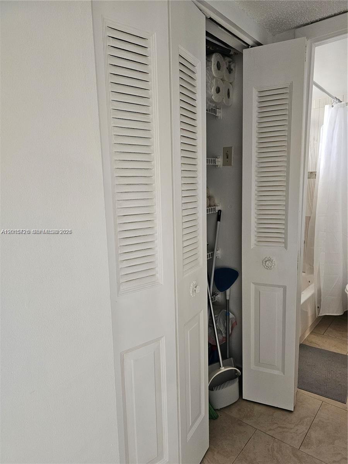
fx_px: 308
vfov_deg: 73.9
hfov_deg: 58.9
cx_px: 174
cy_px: 232
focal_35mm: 23
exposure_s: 1/120
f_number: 1.7
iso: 320
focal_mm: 6.3
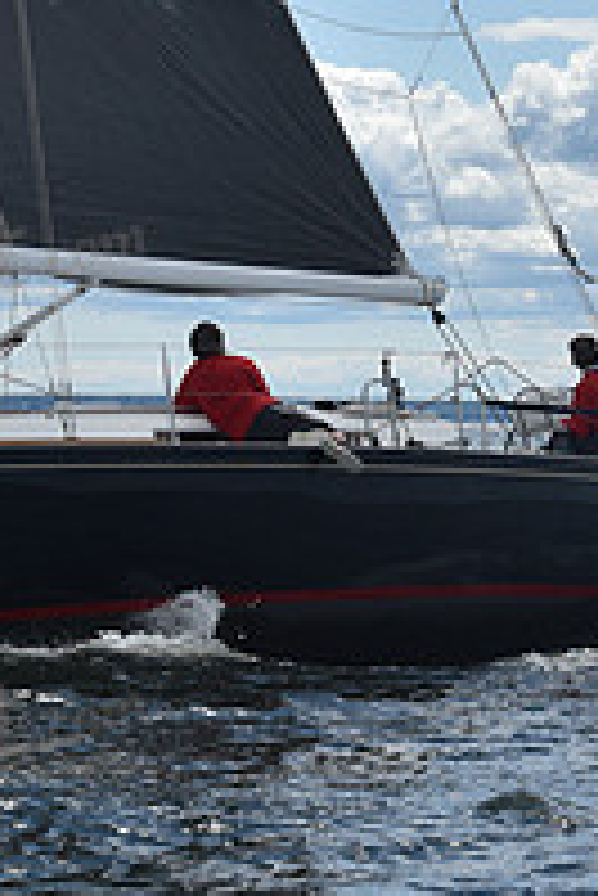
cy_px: 477
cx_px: 380
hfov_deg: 6.7
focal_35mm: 204
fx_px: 5074
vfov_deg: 10.1
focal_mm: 70
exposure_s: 1/800
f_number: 11
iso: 250
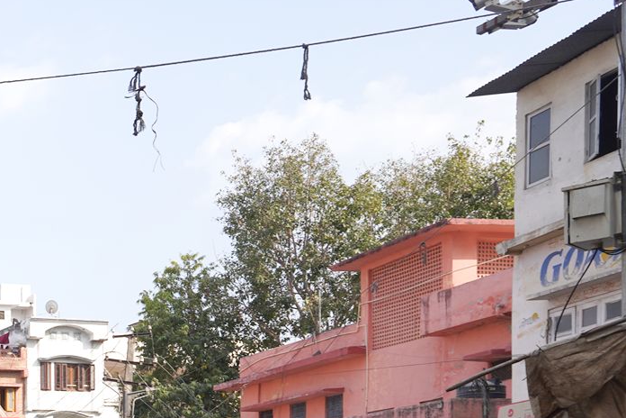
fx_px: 1200
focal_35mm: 69
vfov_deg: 18.2
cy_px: 566
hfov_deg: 24.7
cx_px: -229
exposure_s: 1/100
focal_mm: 24
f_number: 11
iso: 100
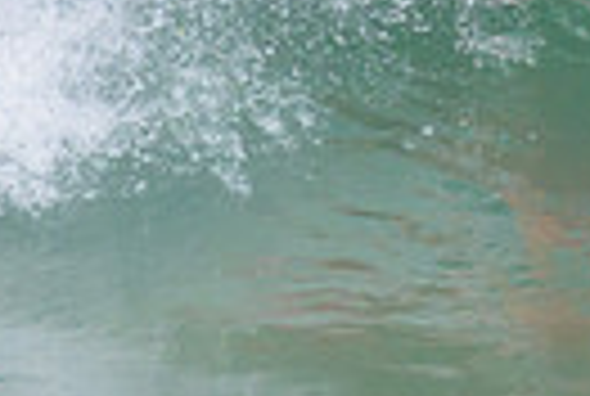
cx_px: 781
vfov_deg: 0.3
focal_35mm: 4833
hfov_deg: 0.4
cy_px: -380
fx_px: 79388
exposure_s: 1/2000
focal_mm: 800
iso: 720
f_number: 11
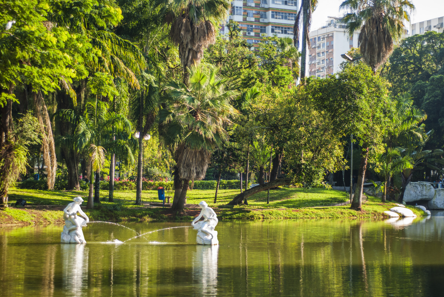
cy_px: 148
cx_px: 222
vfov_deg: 18.2
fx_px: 926
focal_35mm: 75
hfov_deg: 27.0
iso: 100
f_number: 1.8
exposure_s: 1/160
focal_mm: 50
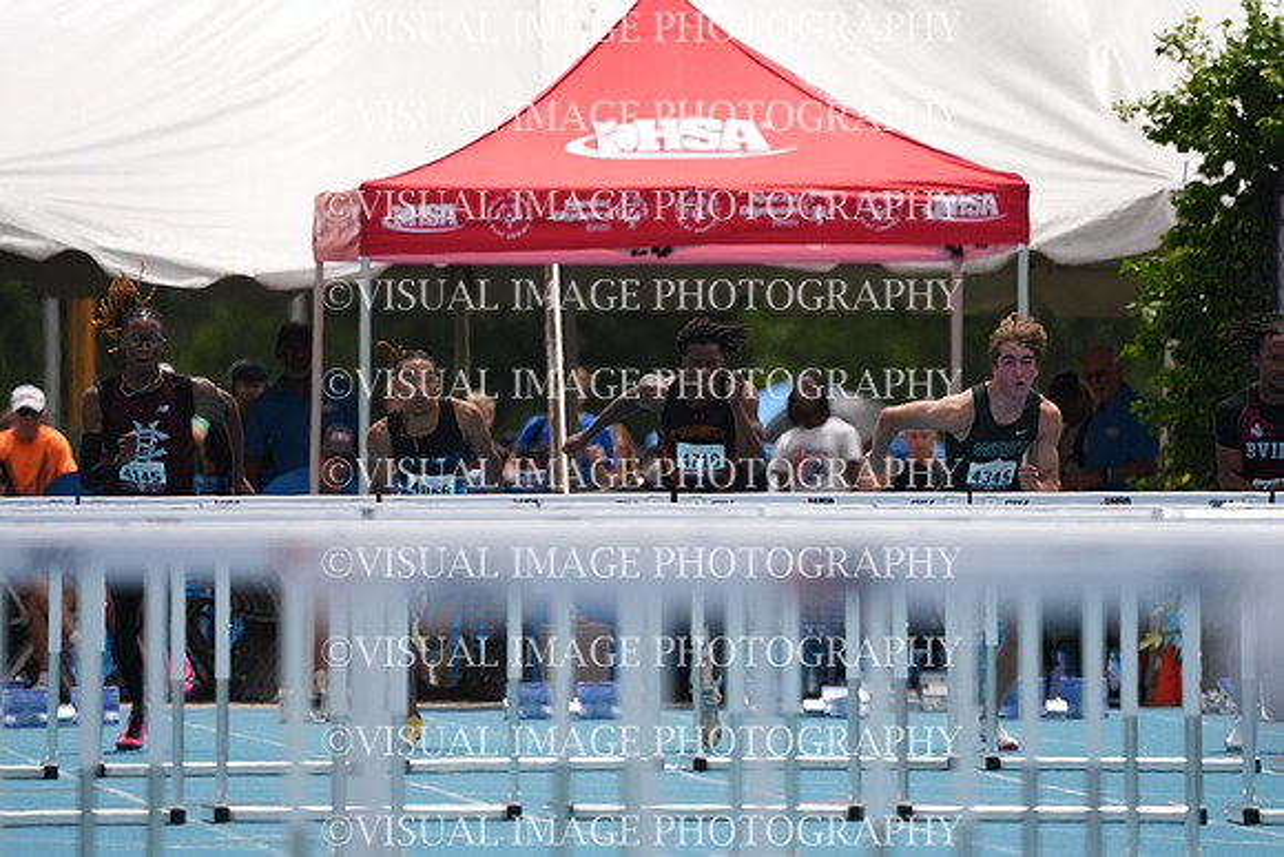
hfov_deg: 3.4
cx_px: 642
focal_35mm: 600
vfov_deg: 2.3
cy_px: 428
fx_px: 21404
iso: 500
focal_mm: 600
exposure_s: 1/3200
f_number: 6.3
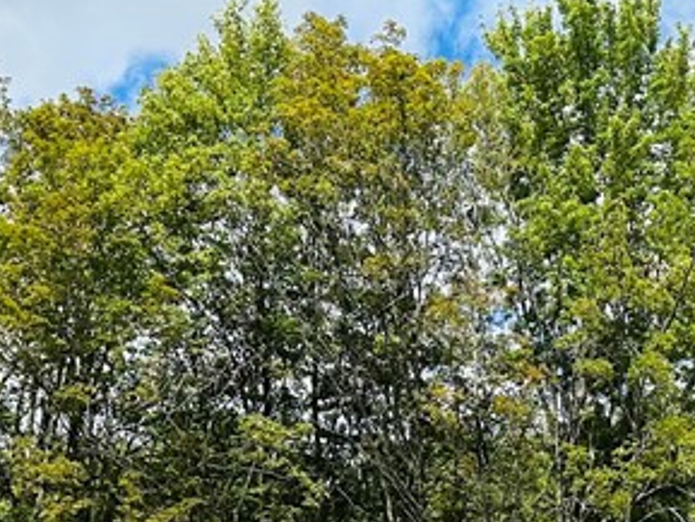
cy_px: 897
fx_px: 1707
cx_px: 527
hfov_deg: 22.8
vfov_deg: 15.3
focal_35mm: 85
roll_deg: -1.1
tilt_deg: +8.5
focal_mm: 6.86
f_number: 1.78
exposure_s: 1/5263
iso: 80
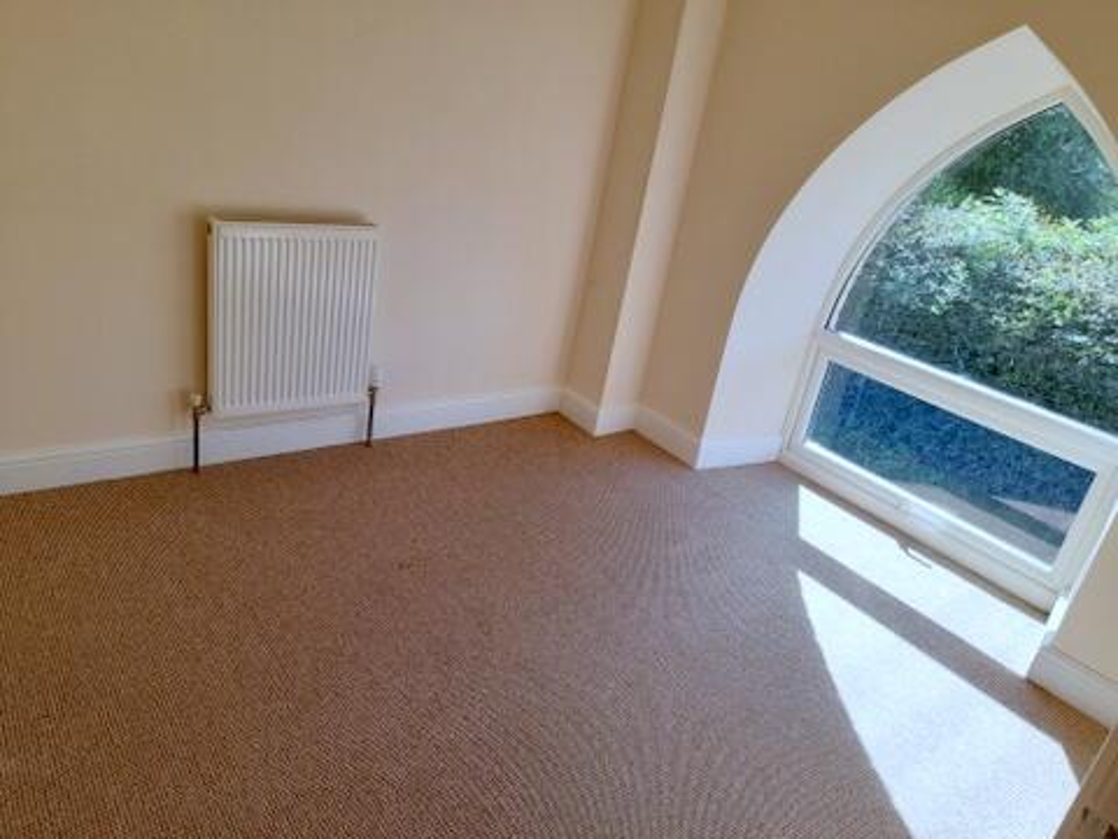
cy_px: 420
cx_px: 559
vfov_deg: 54.9
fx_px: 807
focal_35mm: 25
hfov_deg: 69.4
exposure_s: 1/120
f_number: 2
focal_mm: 4.6
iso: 32
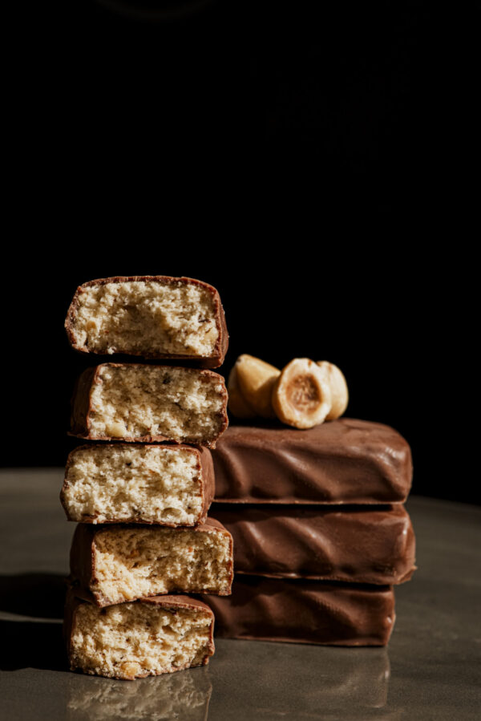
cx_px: 240
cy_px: 360
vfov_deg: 19.5
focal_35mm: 105
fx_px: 2103
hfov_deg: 13.1
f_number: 13
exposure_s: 1/8
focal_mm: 105
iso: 320
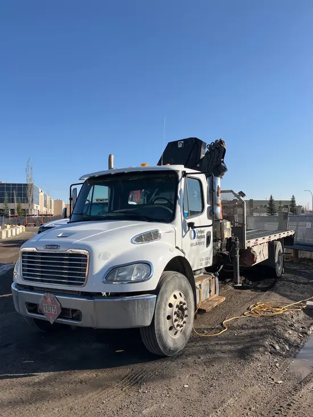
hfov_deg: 49.8
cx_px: 156
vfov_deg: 63.4
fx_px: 337
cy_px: 208
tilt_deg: +1.7
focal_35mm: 28
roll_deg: -0.2
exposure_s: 1/1799
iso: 32
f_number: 1.8
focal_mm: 3.99
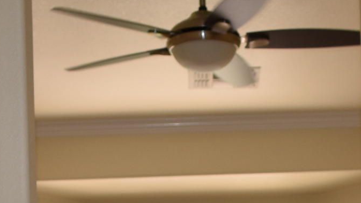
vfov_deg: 8.0
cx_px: 188
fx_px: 1340
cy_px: 507
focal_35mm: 140
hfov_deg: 15.3
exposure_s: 1/200
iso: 320
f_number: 5
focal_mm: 20
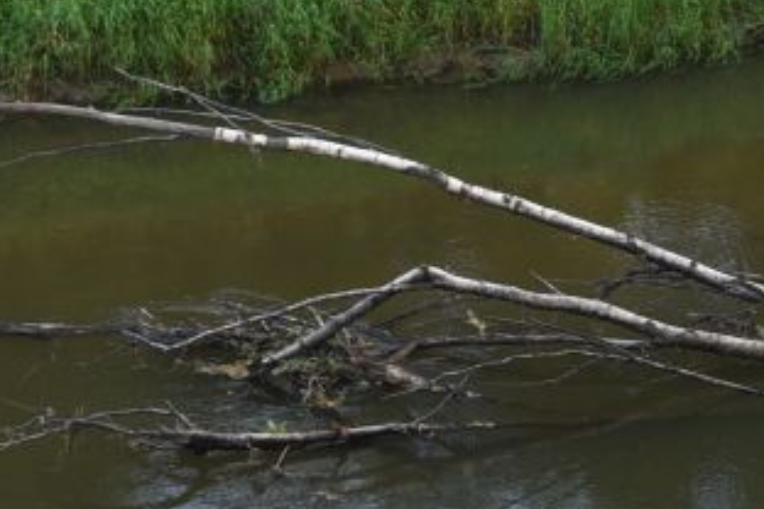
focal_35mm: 129
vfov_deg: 10.3
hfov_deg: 15.2
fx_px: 2737
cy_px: -226
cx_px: 977
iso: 160
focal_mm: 31
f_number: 3.2
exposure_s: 1/125
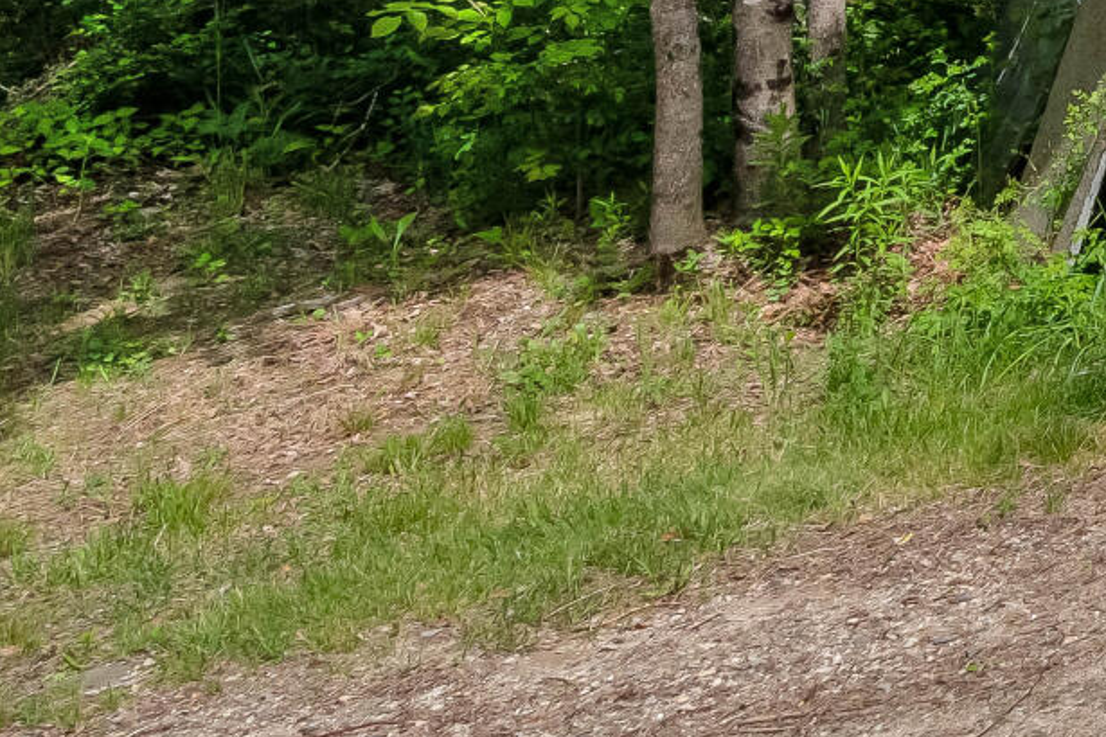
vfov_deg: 16.1
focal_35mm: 78
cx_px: 2509
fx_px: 2396
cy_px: -335
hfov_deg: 16.0
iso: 800
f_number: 8
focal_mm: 16
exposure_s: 1/4000
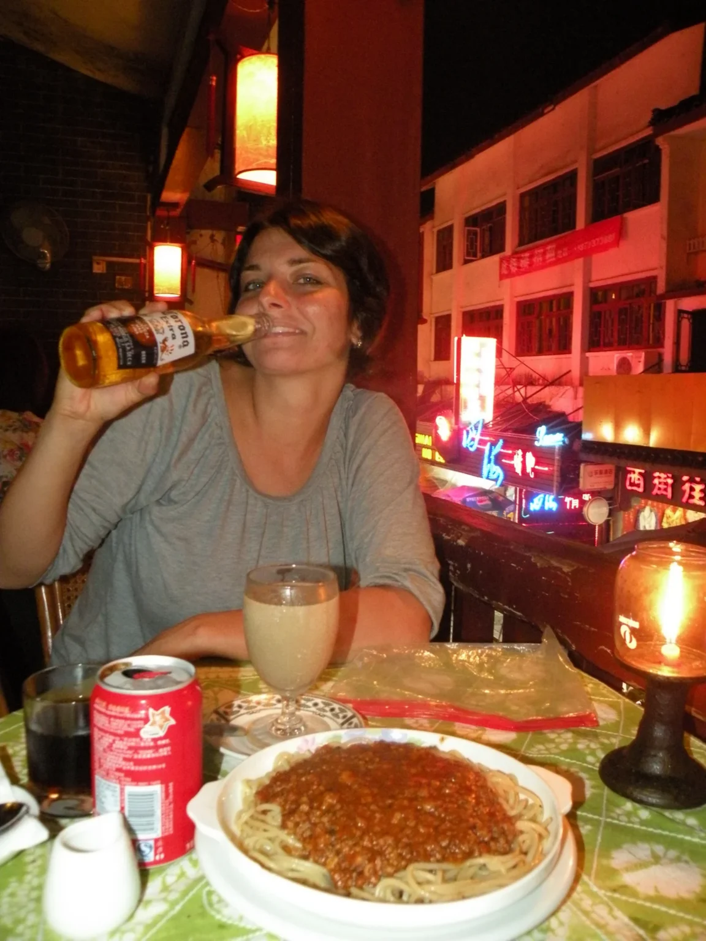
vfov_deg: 65.3
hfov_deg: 51.4
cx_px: 353
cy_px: 470
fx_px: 734
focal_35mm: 27
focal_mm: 4.7
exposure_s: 1/13
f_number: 2.8
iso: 400
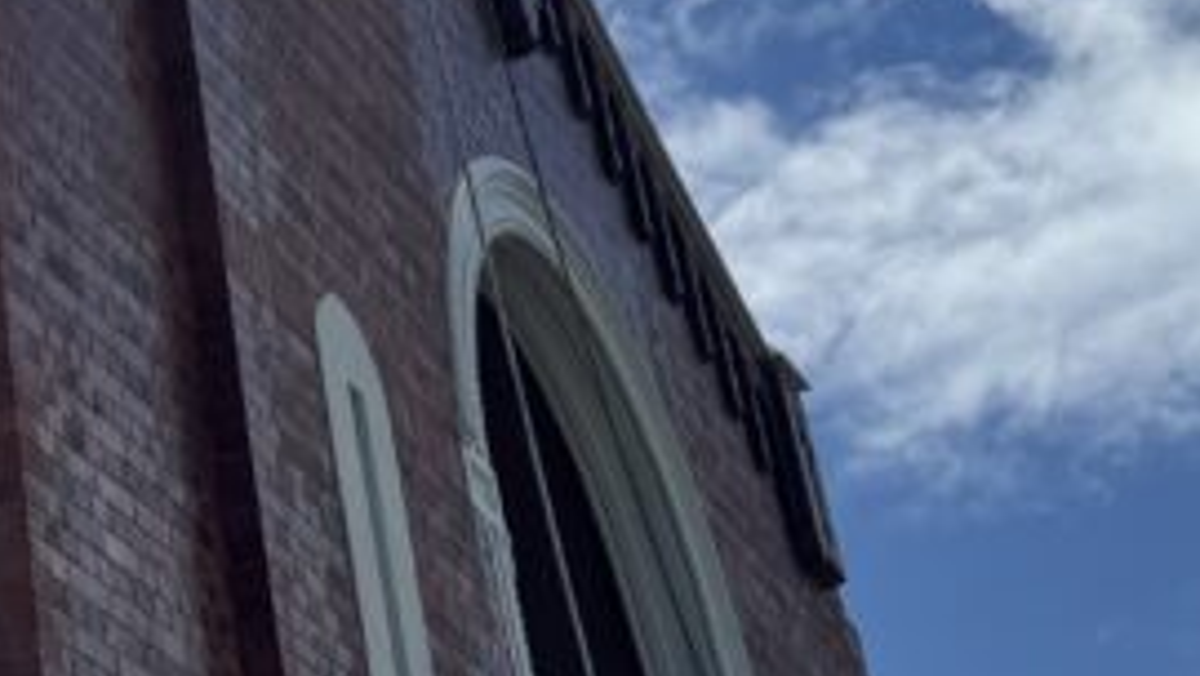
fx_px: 3151
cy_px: 80
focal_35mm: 99
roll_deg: +3.2
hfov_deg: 20.6
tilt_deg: +31.9
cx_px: -111
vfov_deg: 12.2
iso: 80
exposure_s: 1/9009
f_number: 1.78
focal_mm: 6.76
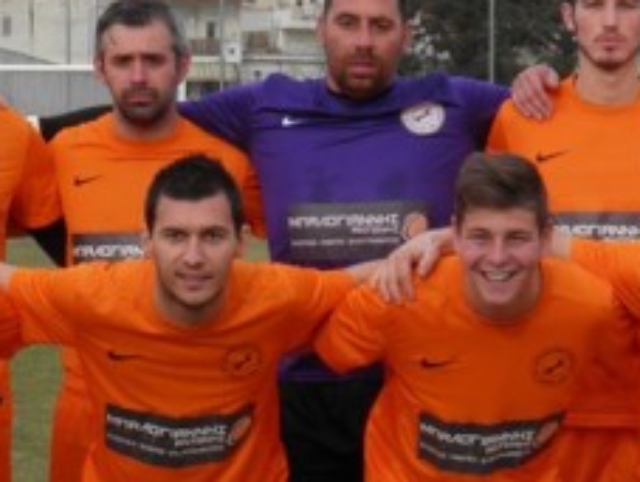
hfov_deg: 11.0
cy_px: 283
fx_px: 3333
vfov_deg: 8.3
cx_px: 338
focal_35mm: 180
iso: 50
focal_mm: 11.2
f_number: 6
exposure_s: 1/100
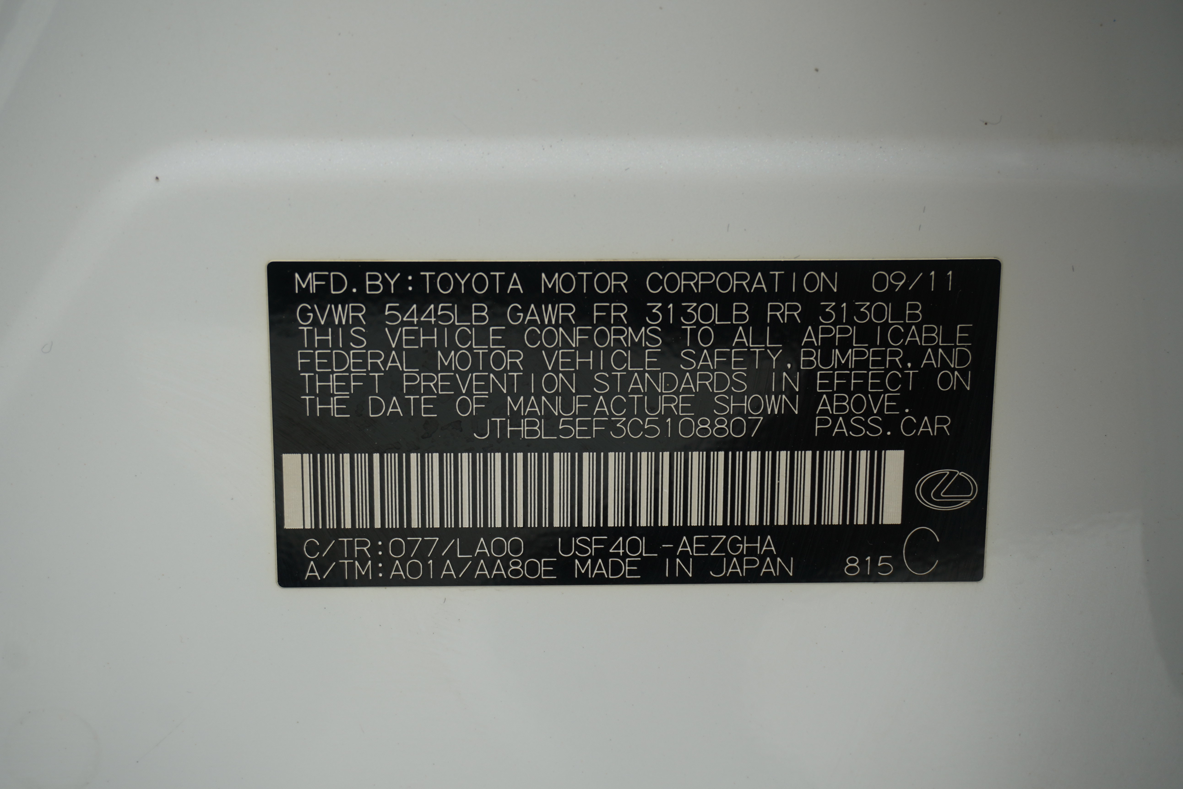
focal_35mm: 51
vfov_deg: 26.5
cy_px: 394
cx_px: 592
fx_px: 1676
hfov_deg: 38.9
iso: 160
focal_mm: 34
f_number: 5
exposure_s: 1/60
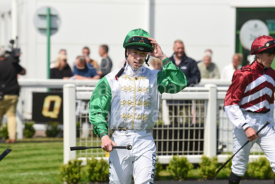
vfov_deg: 6.9
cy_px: 92
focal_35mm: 200
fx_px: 1528
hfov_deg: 10.3
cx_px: 138
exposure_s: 1/3200
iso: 400
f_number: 5.6
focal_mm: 200
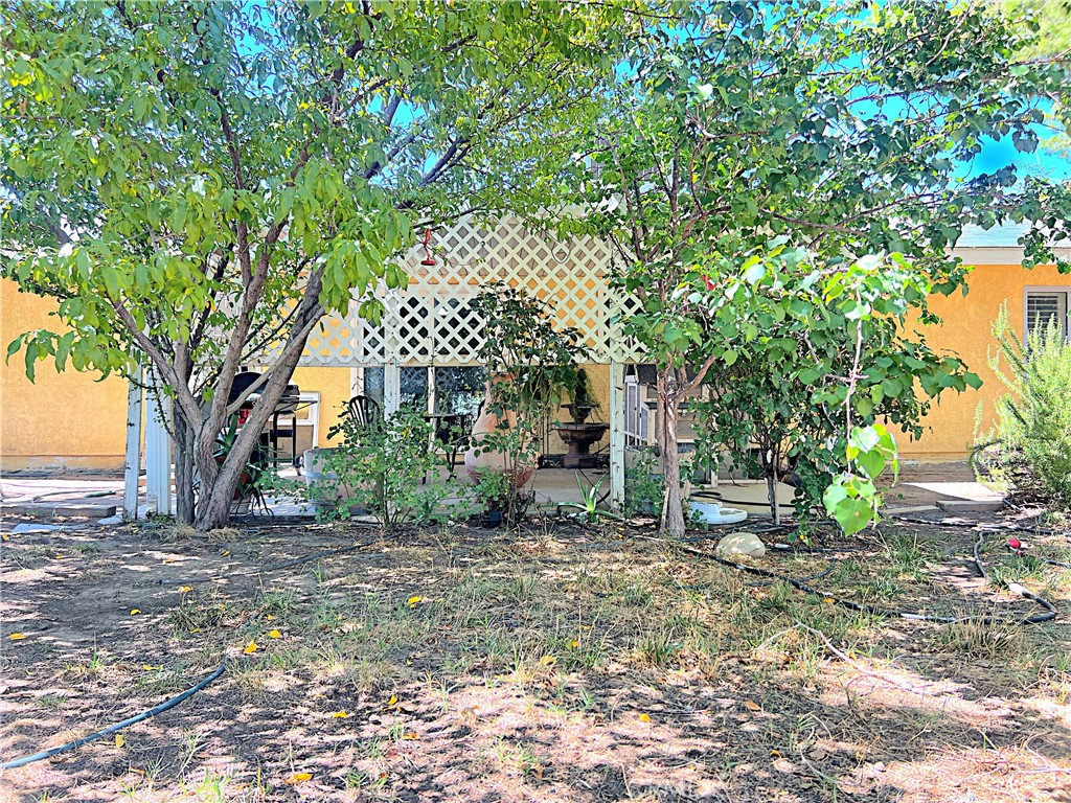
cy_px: 402
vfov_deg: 53.1
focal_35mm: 26
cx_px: 536
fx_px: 804
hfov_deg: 67.3
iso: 50
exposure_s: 1/241
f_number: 1.5
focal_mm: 5.7
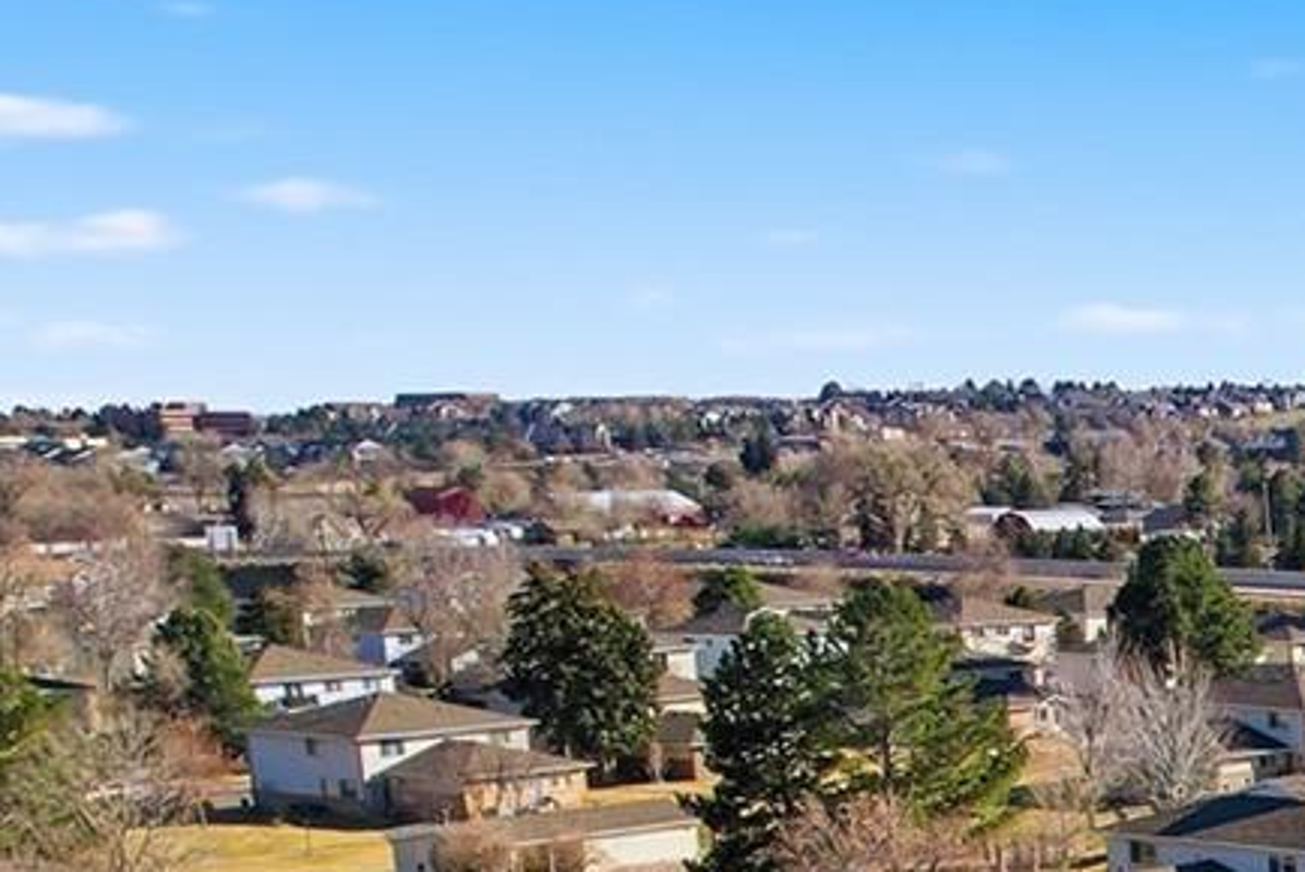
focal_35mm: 81
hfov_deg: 21.6
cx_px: 1876
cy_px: 1418
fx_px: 2938
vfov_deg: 15.2
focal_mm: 8.4
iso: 100
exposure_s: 1/160
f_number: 2.8
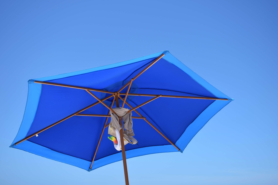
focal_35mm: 54
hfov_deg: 36.9
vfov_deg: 25.1
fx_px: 417
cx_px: 138
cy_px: 88
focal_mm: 34
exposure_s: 1/500
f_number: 5.6
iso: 100
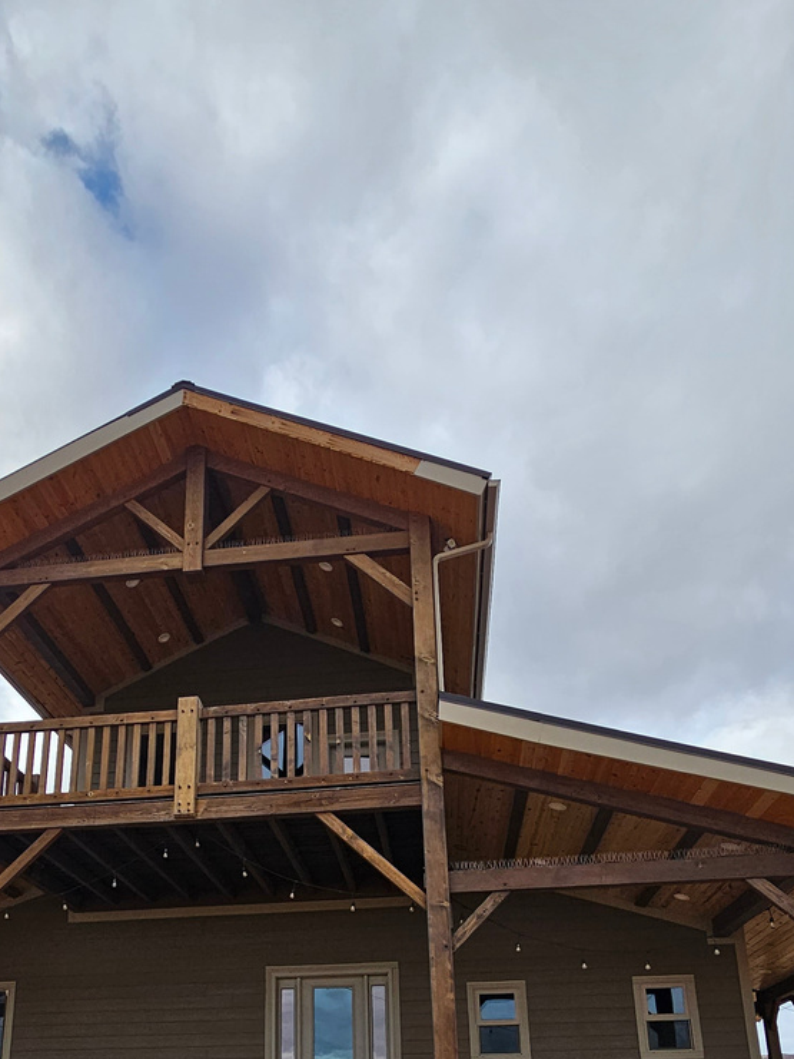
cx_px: 315
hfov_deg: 51.0
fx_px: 826
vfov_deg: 58.2
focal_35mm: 27
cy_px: 904
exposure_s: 1/880
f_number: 2.2
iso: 50
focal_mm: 2.2
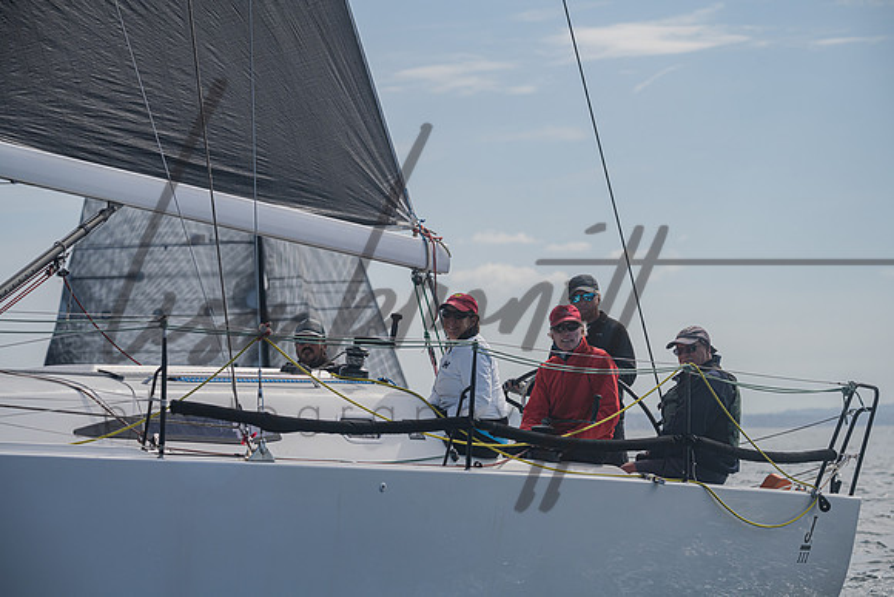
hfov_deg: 13.1
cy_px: 298
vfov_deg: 8.8
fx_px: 3882
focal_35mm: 156
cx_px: 447
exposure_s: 1/2500
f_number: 6.3
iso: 320
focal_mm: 155
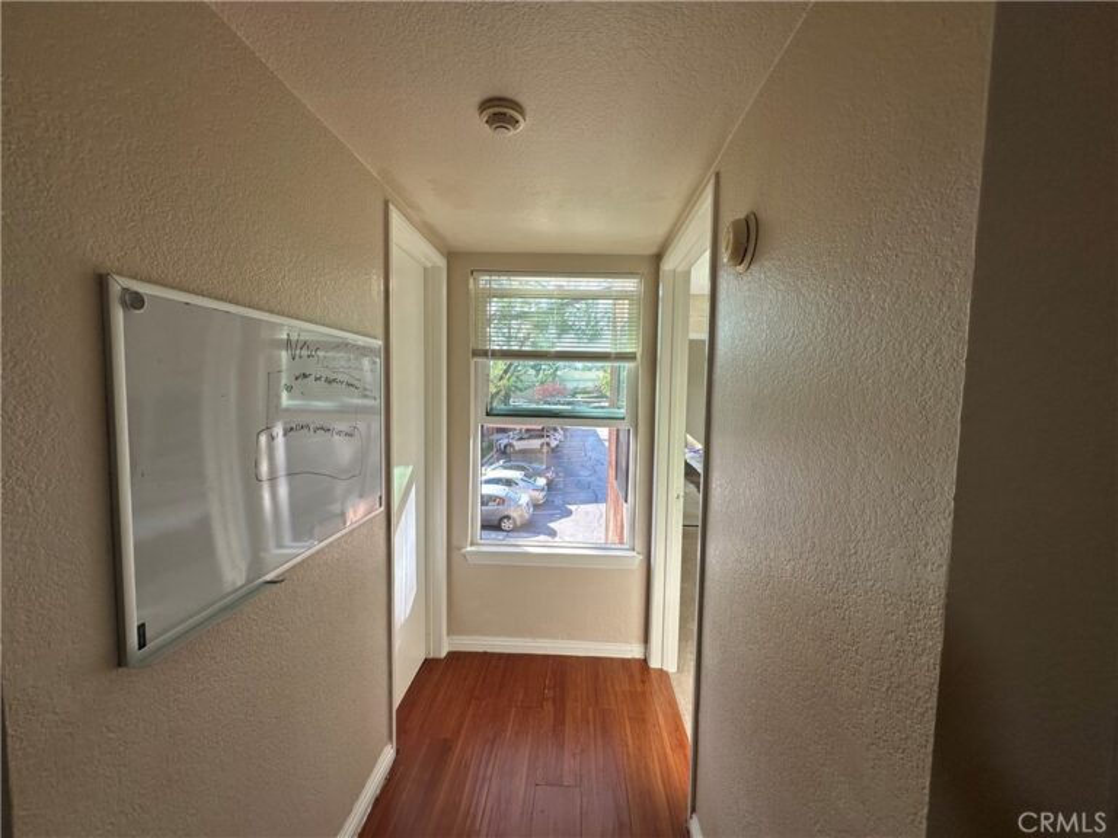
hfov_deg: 102.1
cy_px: 419
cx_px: 559
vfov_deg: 85.7
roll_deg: -1.1
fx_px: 452
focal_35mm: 14
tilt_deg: -3.9
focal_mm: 2.22
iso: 64
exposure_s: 1/120
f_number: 2.2
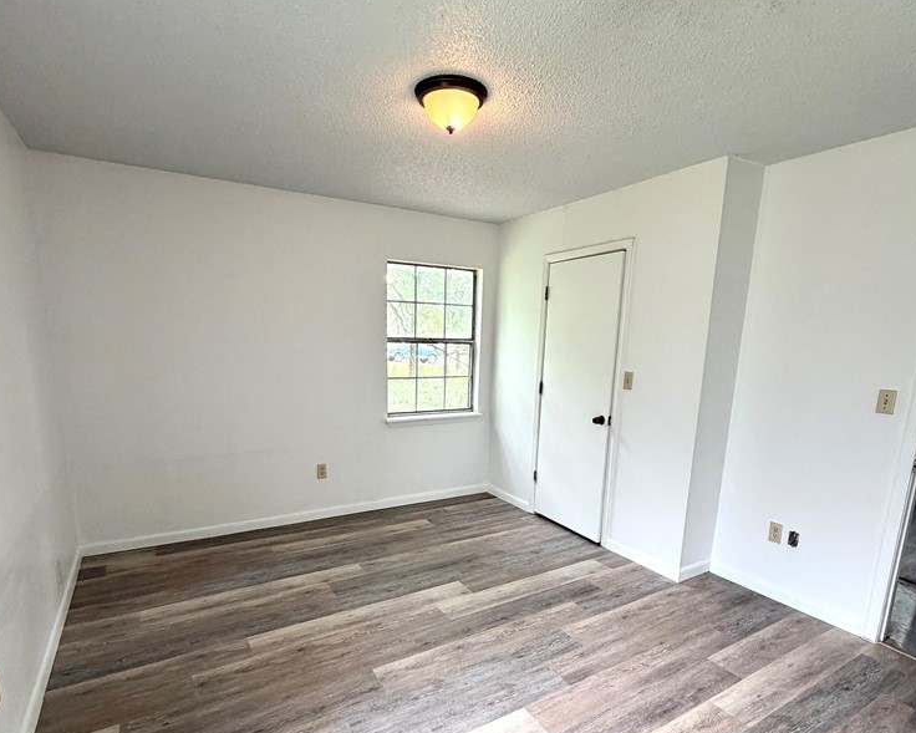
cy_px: 443
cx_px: 463
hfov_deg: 83.3
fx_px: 515
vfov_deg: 70.1
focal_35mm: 19
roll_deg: -1.2
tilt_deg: -11.9
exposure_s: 1/120
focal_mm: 2.22
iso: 200
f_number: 2.2
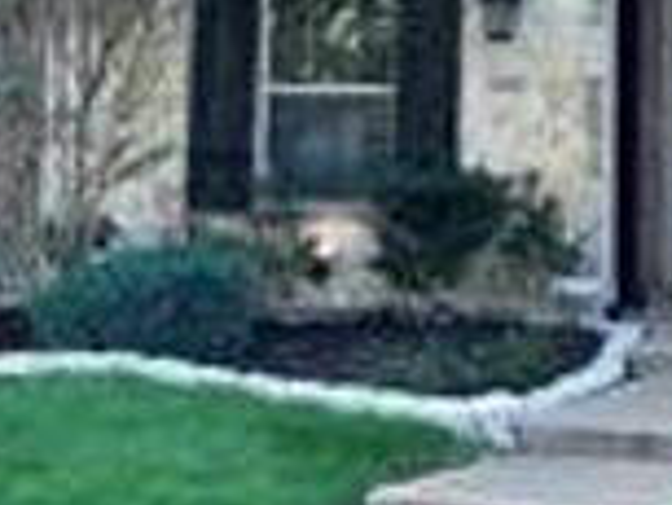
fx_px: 1651
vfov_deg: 16.9
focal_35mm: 85
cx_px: 571
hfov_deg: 22.6
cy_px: -29
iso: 50
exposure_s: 1/166
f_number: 1.5
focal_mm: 5.7
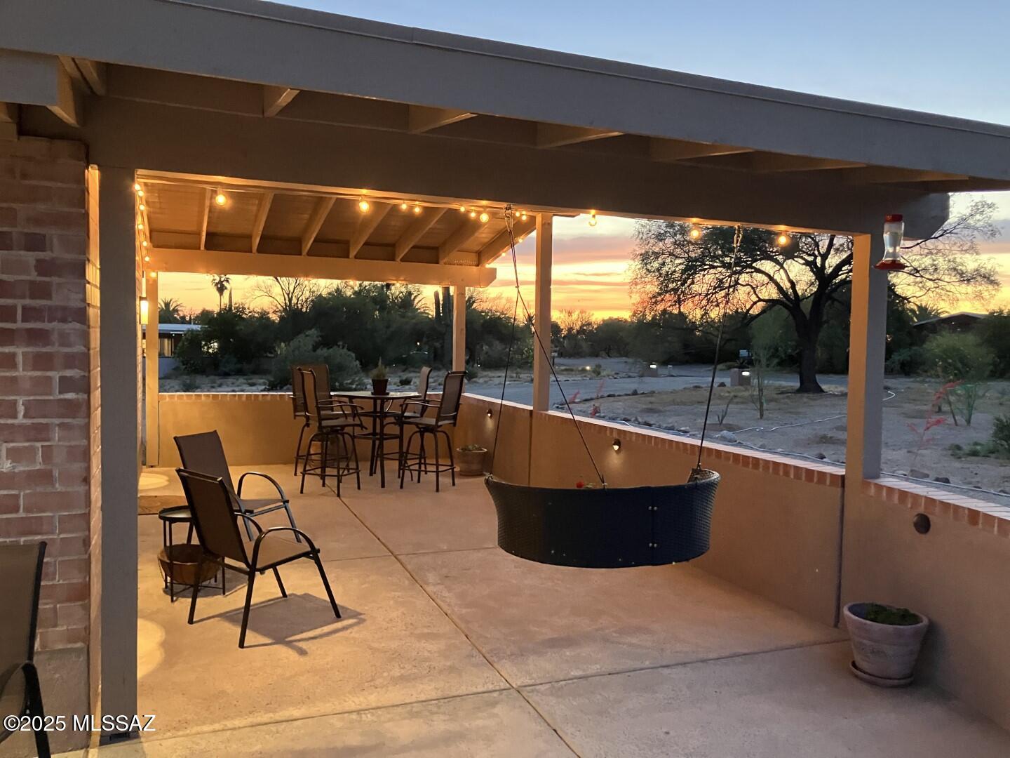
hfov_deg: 63.4
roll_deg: -1.0
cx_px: 505
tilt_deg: -3.0
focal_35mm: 28
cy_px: 379
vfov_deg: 49.7
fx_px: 817
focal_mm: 3.99
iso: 640
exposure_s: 1/30
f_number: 1.8
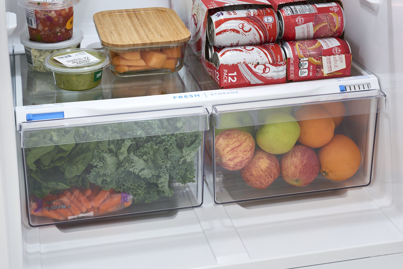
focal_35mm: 70
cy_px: 134
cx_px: 202
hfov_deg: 28.8
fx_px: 784
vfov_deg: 19.5
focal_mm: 70
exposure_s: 1/1.59
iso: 200
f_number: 11
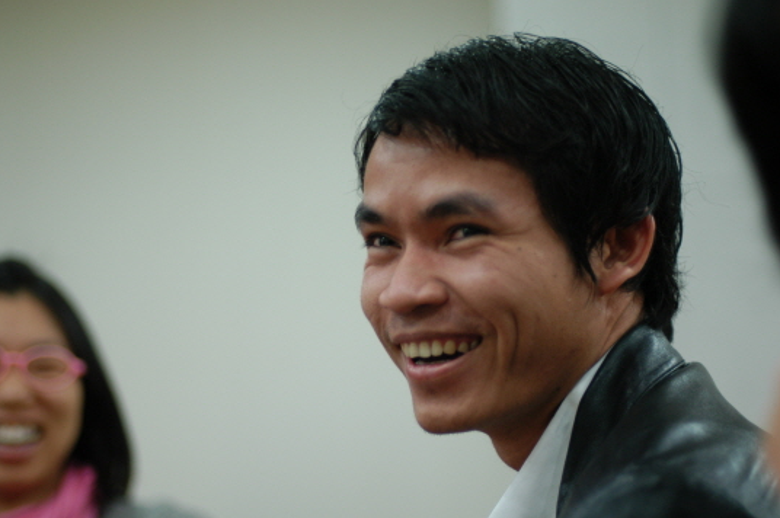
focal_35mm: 84
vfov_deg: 16.2
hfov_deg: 24.2
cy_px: 274
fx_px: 1818
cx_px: 406
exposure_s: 1/80
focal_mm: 50
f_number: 1.4
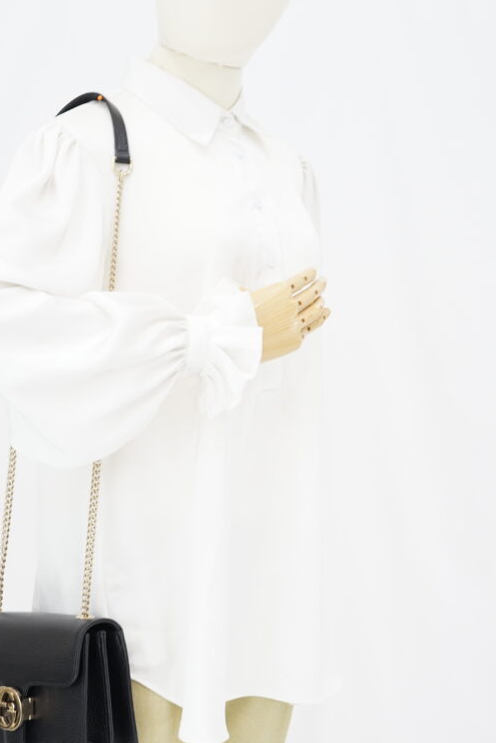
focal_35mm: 69
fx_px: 1425
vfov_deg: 29.2
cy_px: 446
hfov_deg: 19.7
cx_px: 157
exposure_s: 1/6
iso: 640
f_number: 6.3
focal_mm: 50
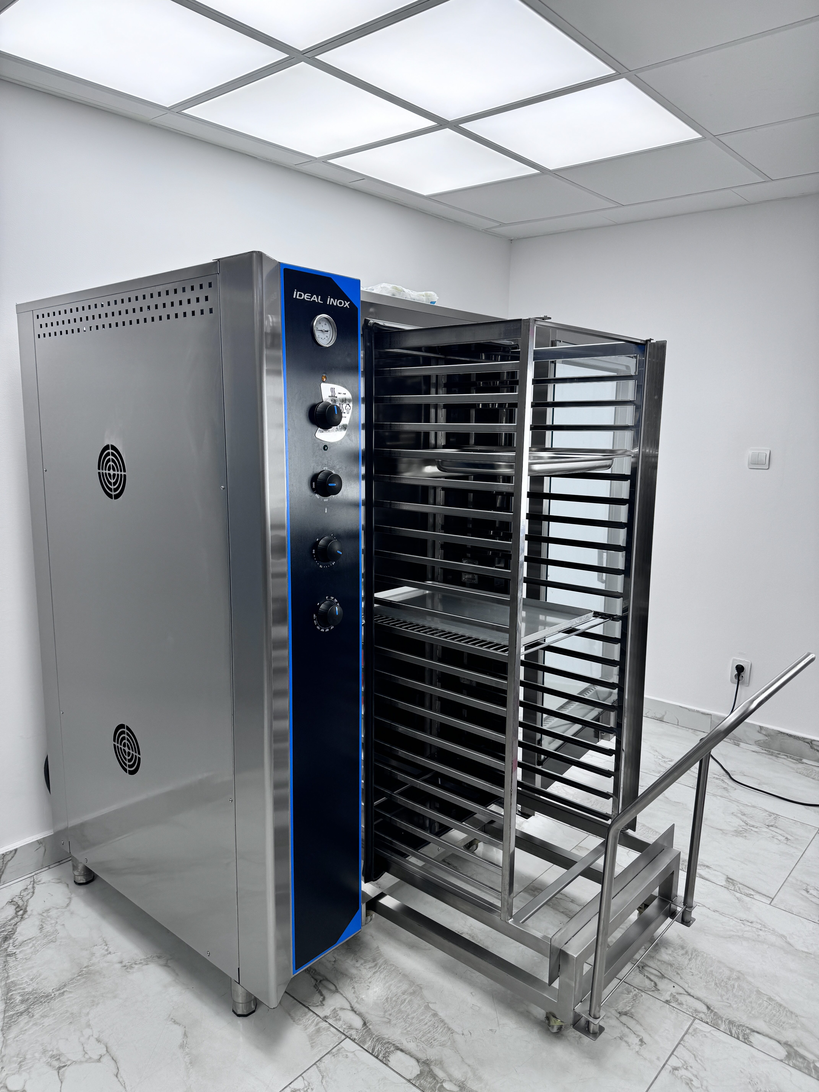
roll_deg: -1.2
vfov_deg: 71.6
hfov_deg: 56.8
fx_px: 757
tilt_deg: -10.0
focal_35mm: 24
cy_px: 546
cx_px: 410
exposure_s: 1/257
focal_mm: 6.76
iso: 64
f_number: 1.78
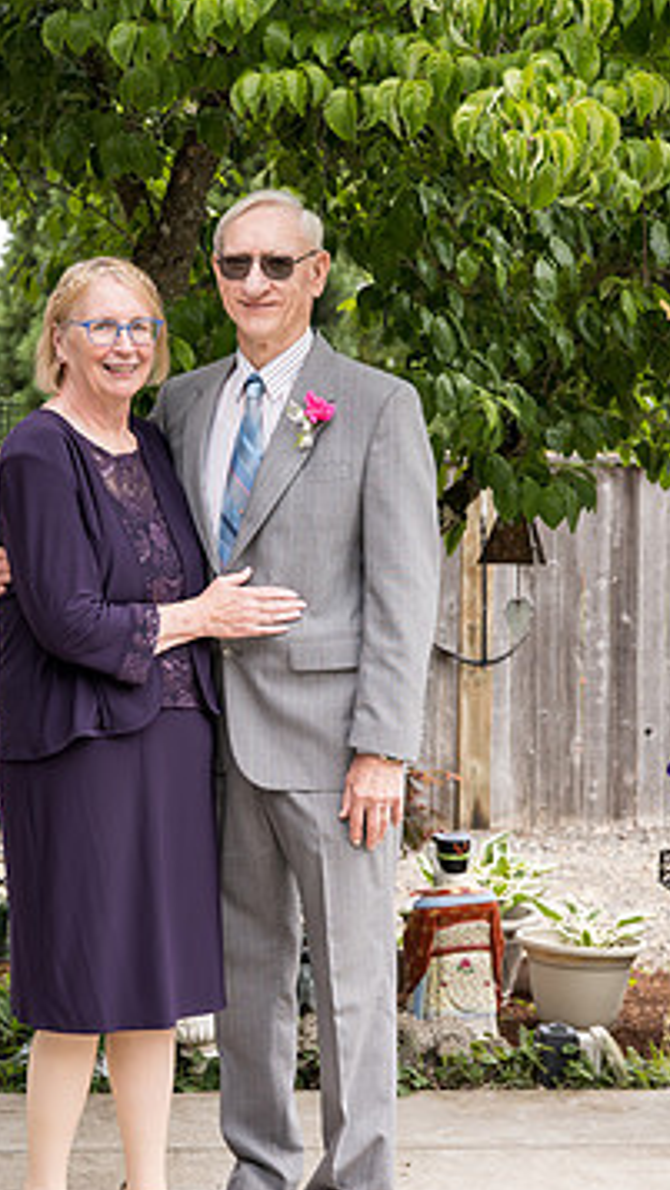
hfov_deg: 16.3
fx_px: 2336
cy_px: 703
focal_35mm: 74
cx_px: 190
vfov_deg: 28.5
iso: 400
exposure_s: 1/500
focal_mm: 56
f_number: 5
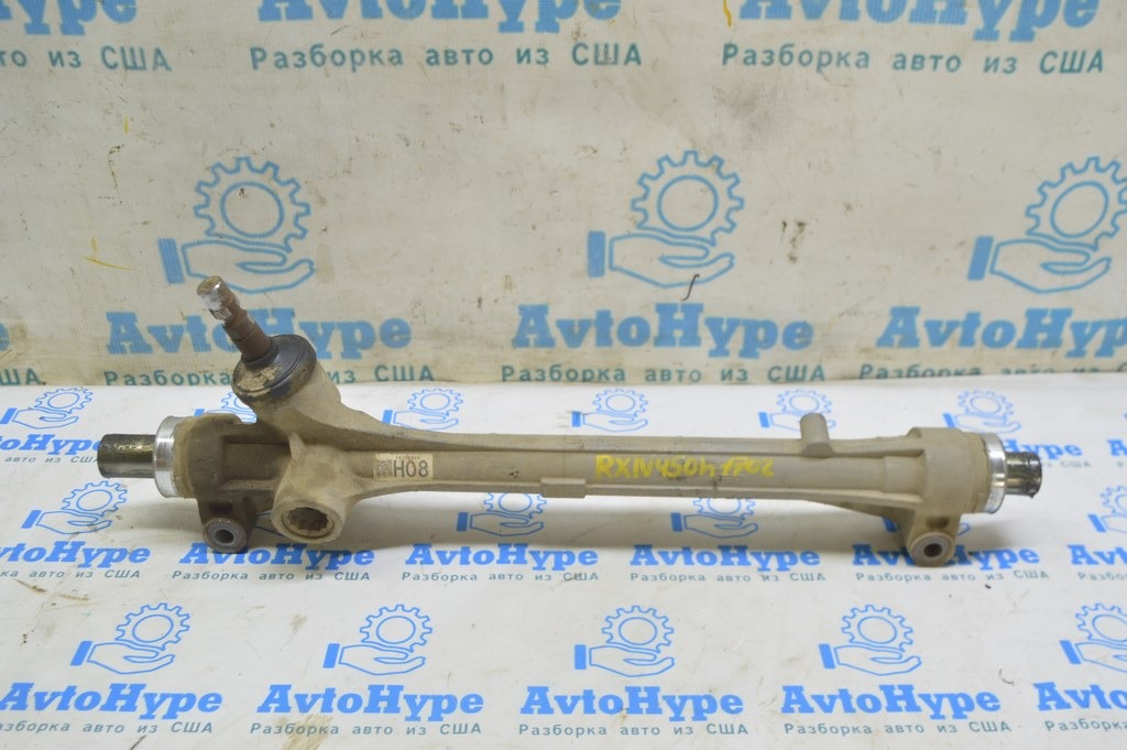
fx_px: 1126
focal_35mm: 36
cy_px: 375
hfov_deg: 53.2
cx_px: 564
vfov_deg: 36.8
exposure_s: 1/20
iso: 400
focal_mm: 24
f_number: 5.6
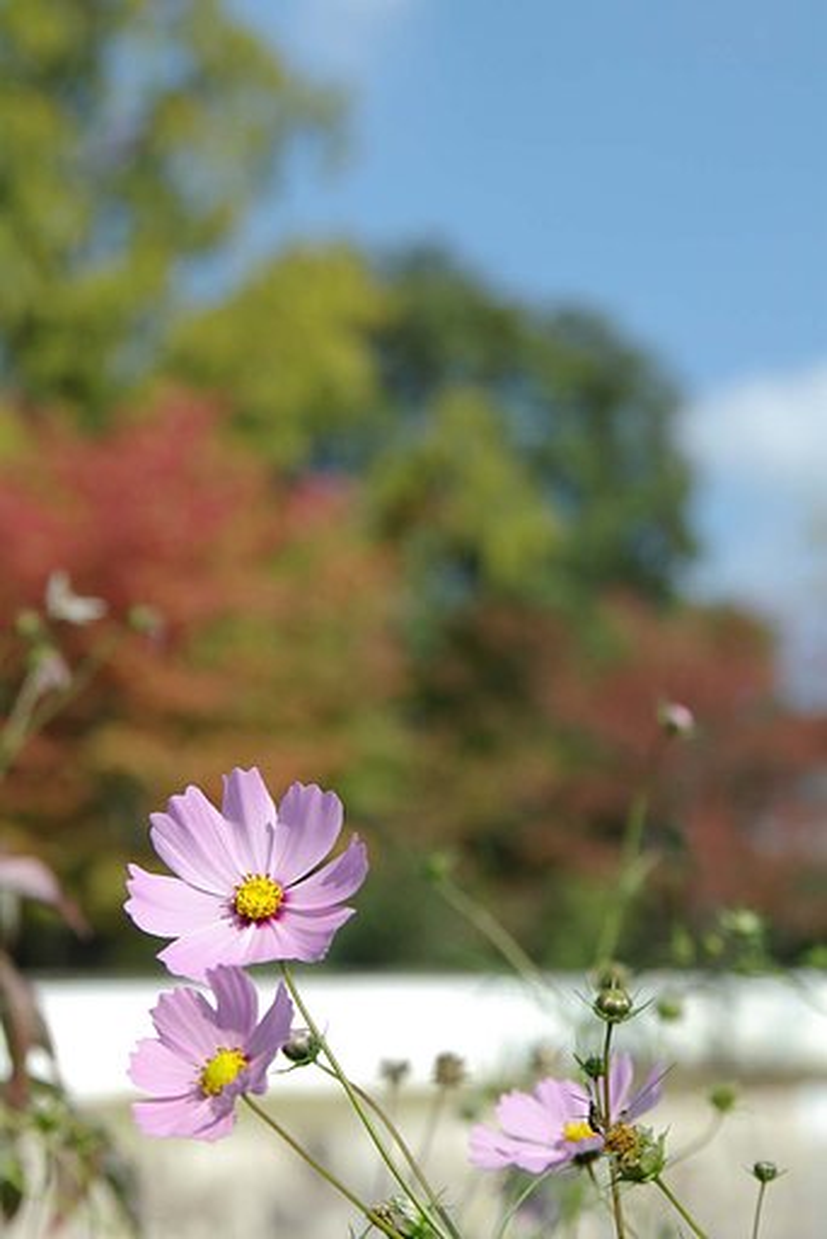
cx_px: 414
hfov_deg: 16.6
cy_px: 620
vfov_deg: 24.6
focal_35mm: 82
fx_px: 2839
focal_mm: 55
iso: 200
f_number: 4
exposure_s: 1/1000
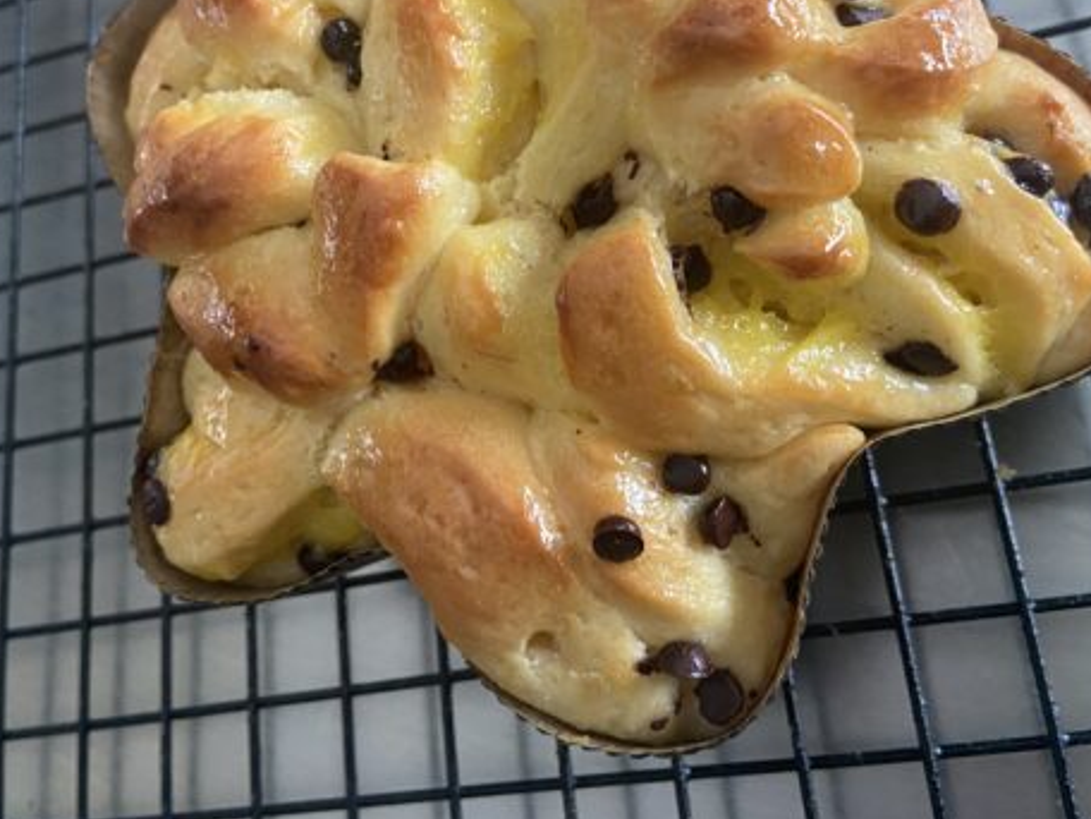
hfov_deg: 49.0
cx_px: 532
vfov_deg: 37.1
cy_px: 242
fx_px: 1198
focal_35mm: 38
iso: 320
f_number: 1.8
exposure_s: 1/60
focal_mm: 4.25
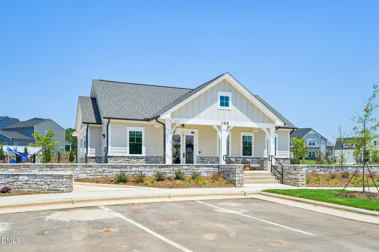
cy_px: 126
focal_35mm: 30
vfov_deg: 43.6
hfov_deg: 61.9
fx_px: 316
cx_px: 190
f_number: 8
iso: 100
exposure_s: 1/500
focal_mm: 30
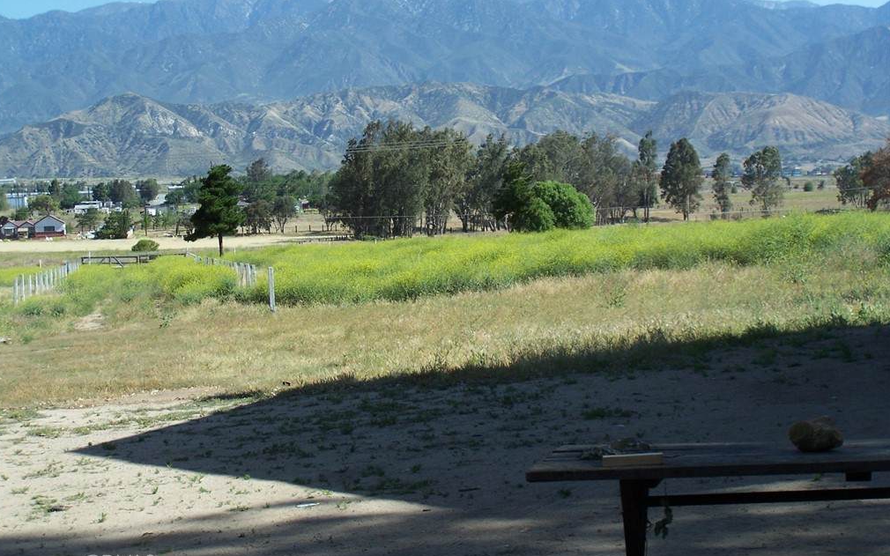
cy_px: 237
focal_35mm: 72
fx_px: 1746
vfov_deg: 18.1
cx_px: 441
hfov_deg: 28.6
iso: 80
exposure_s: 1/1000
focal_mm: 11.1
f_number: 3.2
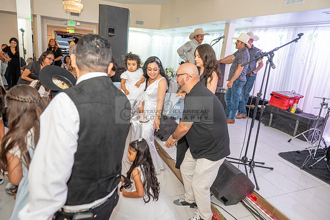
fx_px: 220
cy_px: 110
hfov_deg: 73.7
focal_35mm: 24
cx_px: 165
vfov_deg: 53.2
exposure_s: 1/160
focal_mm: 24
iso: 800
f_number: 3.2
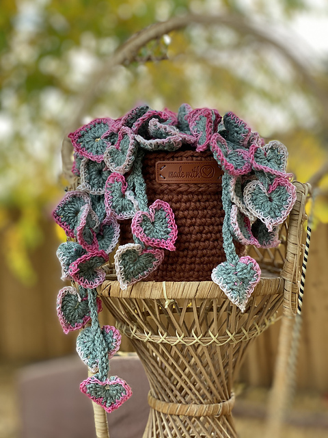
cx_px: 164
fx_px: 657
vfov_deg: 36.8
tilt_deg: -0.3
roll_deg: +7.1
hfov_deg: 28.0
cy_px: 219
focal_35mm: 52
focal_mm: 6
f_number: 2
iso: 32
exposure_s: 1/122
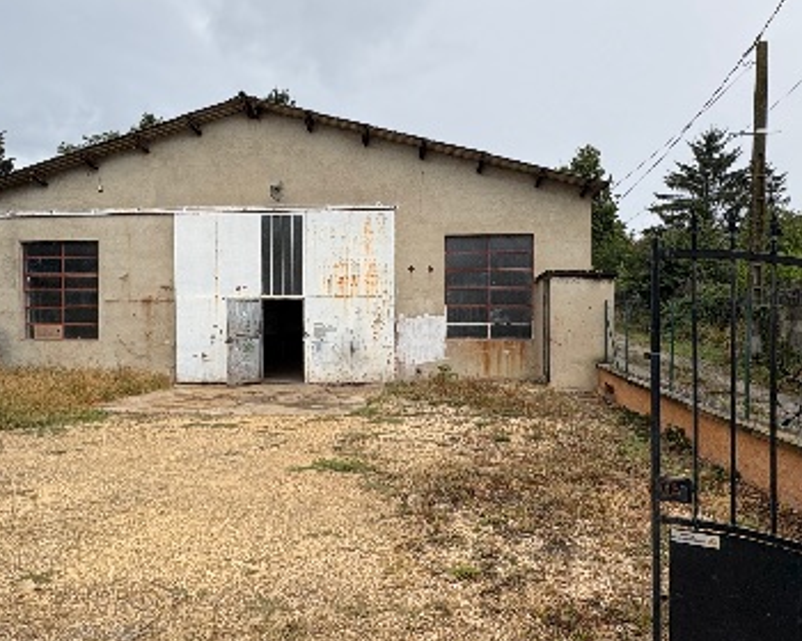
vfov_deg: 56.7
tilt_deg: -1.0
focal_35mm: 25
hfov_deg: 68.1
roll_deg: +0.2
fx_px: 593
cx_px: 408
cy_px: 341
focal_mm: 2.22
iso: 40
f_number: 2.2
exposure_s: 1/669
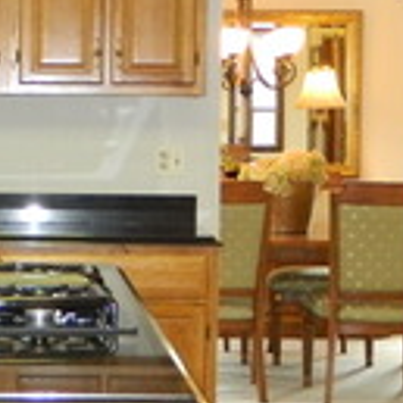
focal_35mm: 110
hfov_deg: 15.7
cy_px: 209
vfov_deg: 15.8
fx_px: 1449
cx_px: 44
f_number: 3.1
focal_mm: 4.5
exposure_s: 1/30
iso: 320
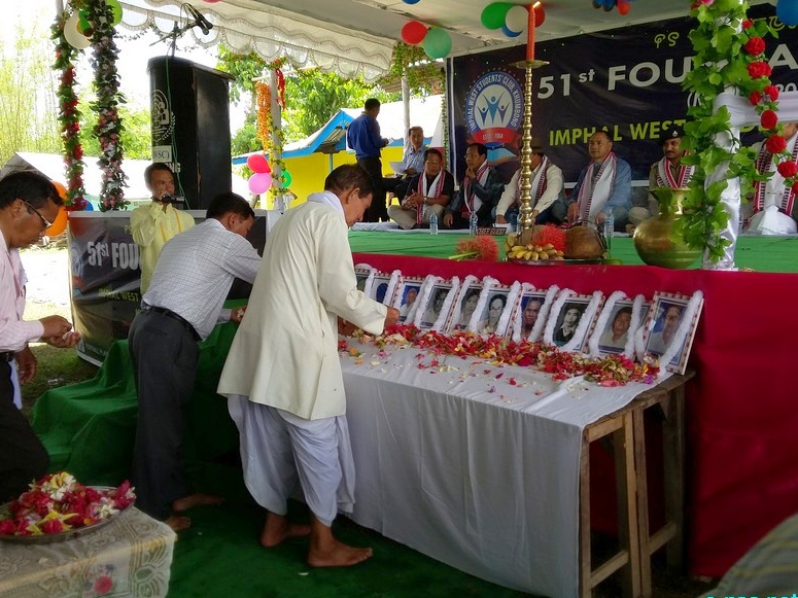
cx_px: 392
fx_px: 738
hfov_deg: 56.8
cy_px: 308
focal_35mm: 32
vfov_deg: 44.1
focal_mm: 3.3
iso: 50
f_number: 2.2
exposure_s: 1/173
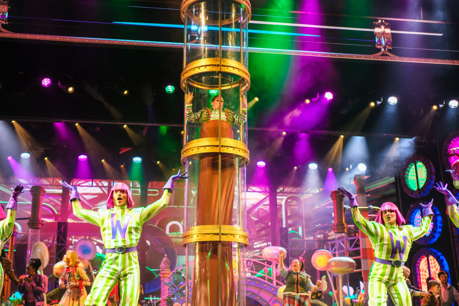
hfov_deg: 43.5
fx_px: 574
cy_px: 155
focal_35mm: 45
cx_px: 200
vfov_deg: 29.9
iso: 250
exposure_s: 1/140
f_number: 2.2
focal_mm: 23
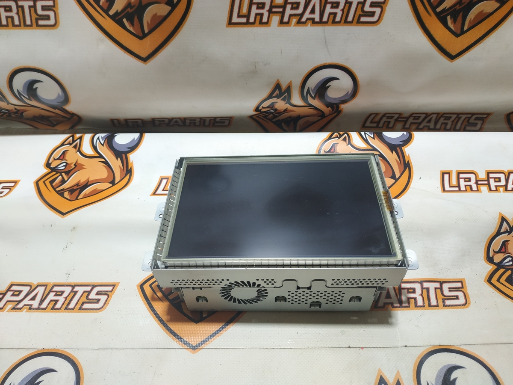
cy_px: 192
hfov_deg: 71.6
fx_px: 356
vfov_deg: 56.8
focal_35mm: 24
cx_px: 256
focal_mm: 3.94
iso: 250
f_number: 1.9
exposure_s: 1/100
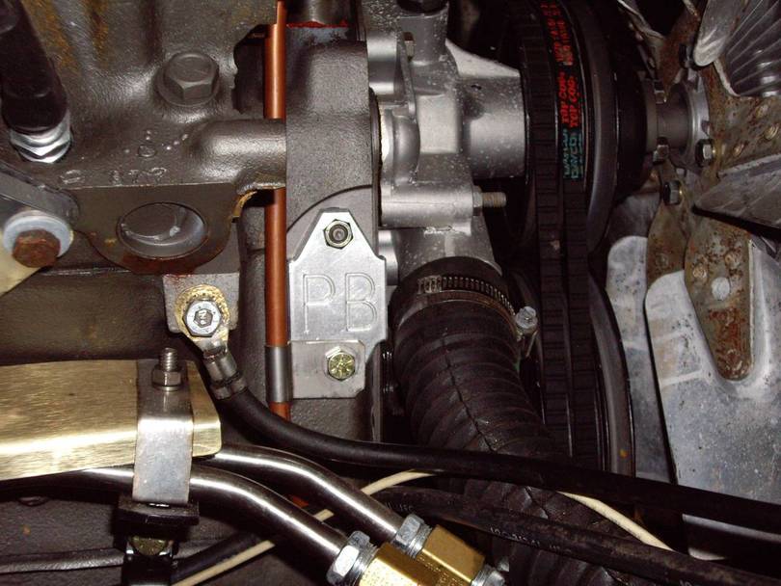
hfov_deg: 29.4
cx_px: 390
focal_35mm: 66
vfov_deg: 22.3
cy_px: 293
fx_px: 1490
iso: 200
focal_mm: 10.7
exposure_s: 1/80
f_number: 3.6
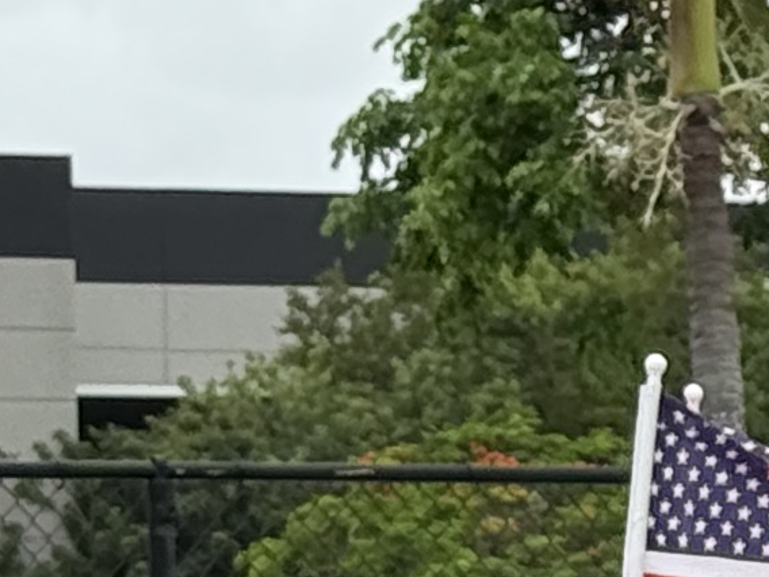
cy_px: 1421
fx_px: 7575
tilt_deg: -5.3
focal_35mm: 341
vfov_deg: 4.3
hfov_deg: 5.8
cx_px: 773
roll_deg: +0.2
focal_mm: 6.76
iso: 80
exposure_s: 1/2976
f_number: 1.78
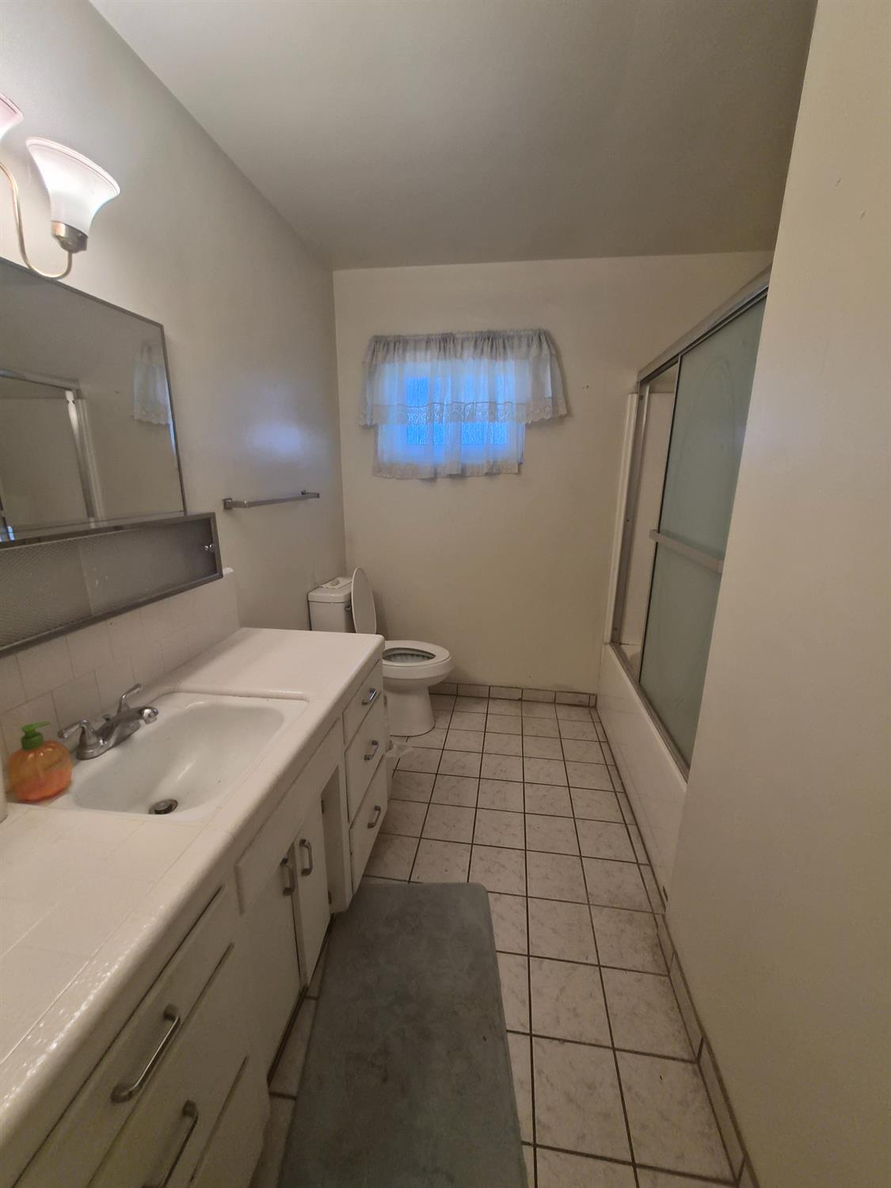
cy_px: 594
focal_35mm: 13
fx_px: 446
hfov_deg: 89.9
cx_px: 446
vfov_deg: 106.2
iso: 125
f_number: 2.2
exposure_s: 1/60
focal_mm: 1.7
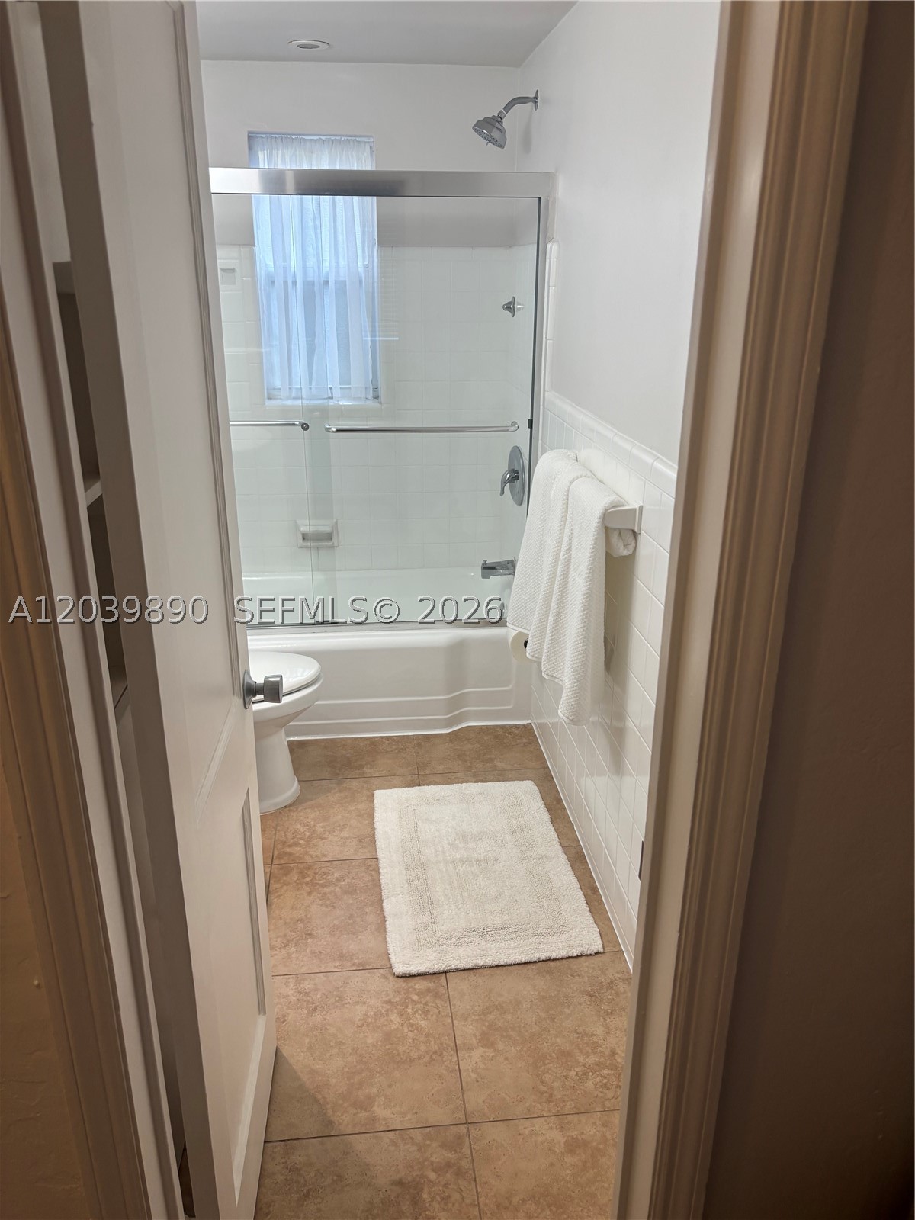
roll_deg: -0.8
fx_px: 916
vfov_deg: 67.3
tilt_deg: -20.2
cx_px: 458
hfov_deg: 53.1
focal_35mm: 26
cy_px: 610
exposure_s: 1/120
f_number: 1.6
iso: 100
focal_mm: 5.96
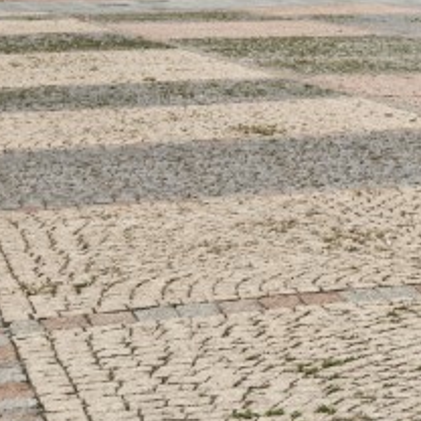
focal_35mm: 160
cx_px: 1104
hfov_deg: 9.4
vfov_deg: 10.4
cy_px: -265
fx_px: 2202
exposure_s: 1/100
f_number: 10
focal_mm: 34
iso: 100
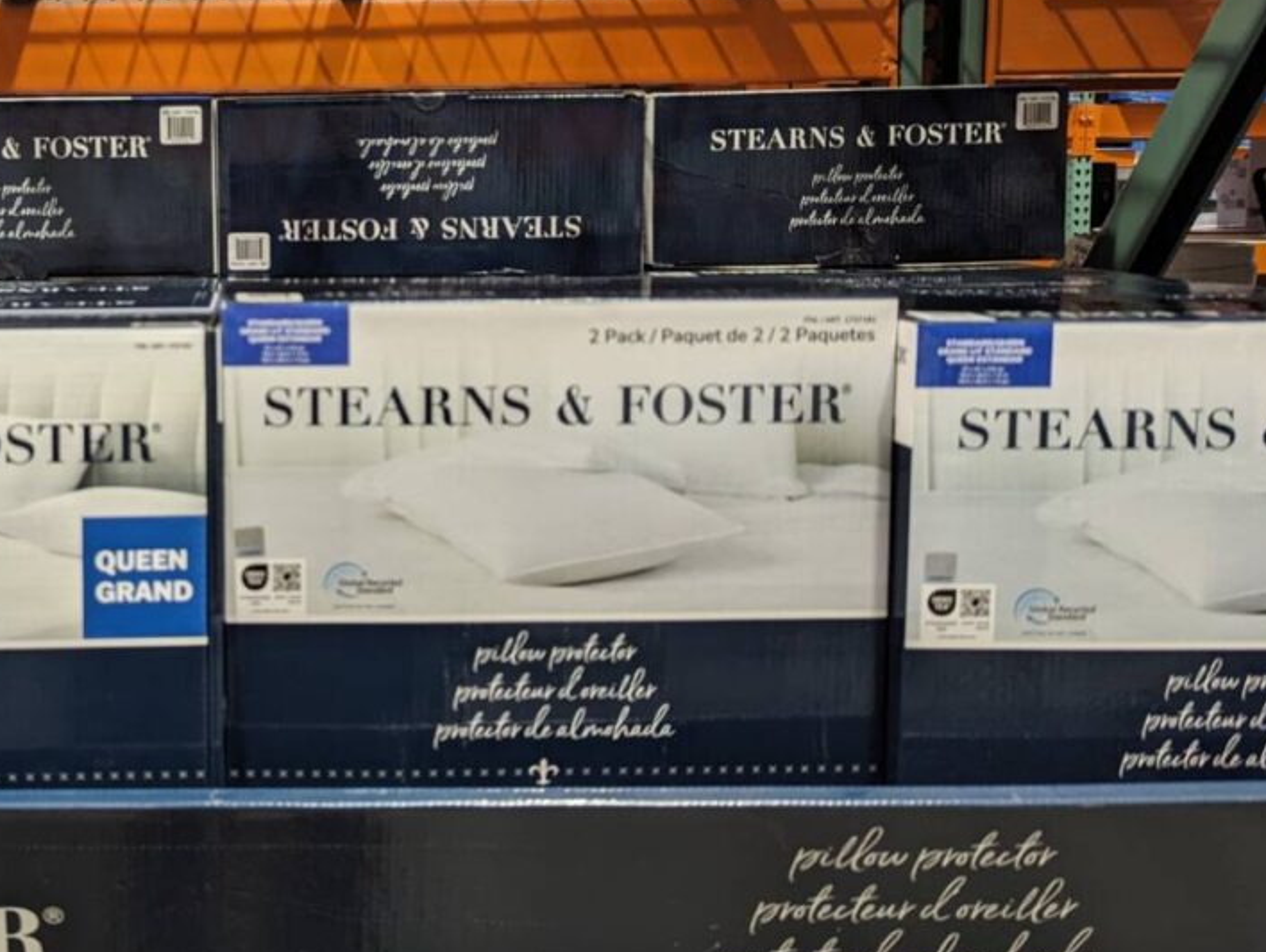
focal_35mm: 40
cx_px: 227
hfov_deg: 44.2
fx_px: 1465
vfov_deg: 35.7
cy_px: 311
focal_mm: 6.81
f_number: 1.85
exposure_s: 1/48.8
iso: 233
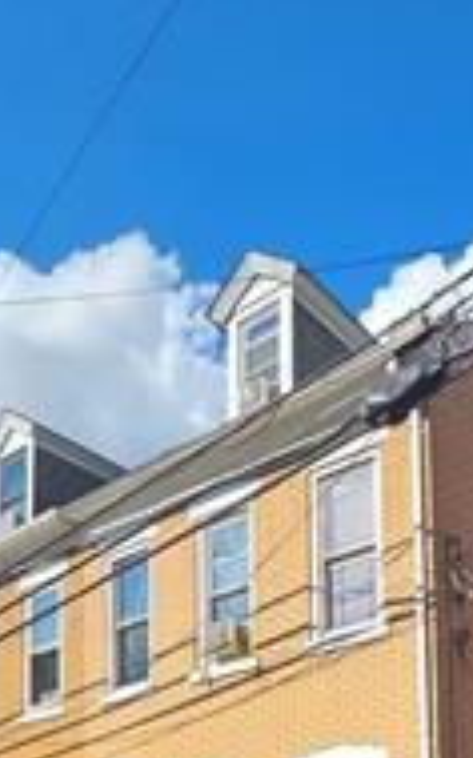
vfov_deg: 42.4
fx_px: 722
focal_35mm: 35
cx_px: 389
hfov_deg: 34.9
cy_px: 850
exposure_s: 1/1809
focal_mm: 2.2
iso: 50
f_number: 2.2
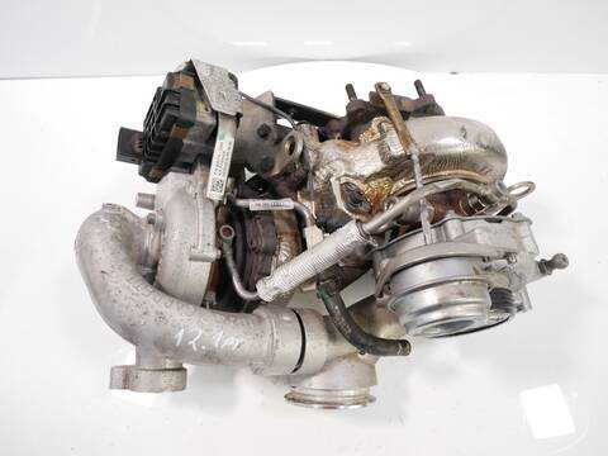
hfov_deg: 67.3
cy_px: 228
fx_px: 457
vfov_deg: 53.1
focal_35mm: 26
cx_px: 304
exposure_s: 1/60
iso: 800
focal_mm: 13
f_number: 3.5
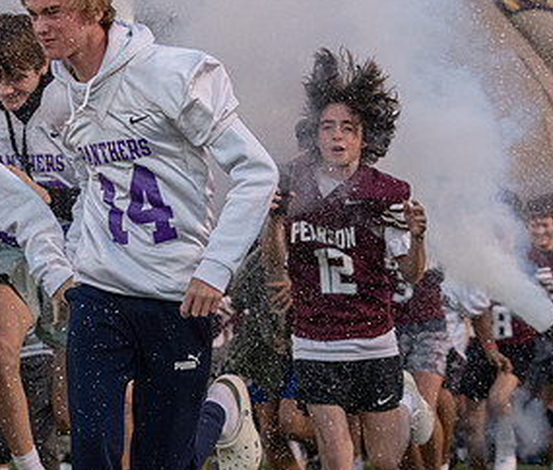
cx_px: 227
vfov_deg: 10.5
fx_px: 2548
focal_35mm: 152
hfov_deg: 12.4
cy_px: 252
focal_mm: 70
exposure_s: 1/1250
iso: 3200
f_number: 4
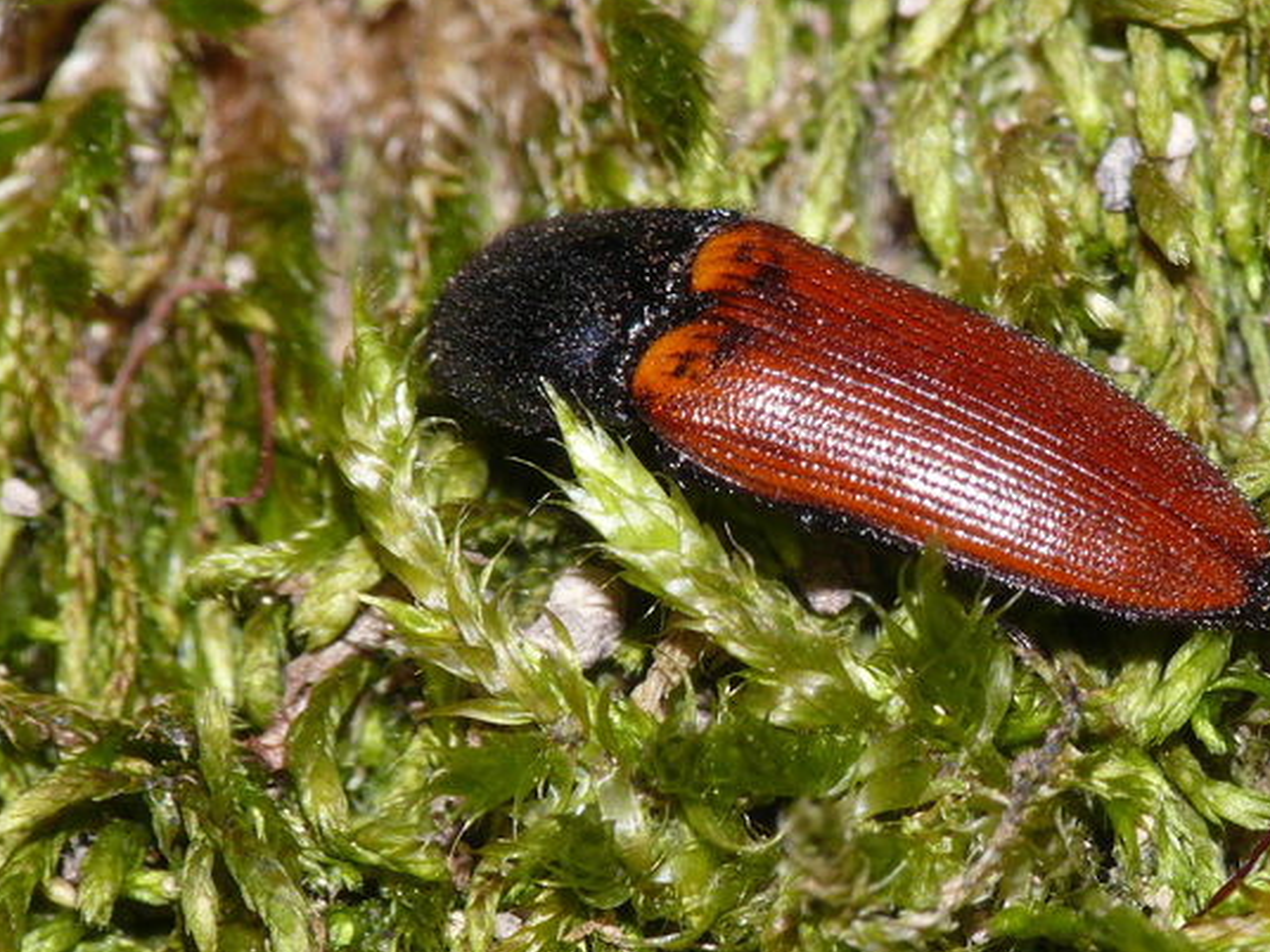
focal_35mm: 571
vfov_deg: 2.6
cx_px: 913
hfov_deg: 3.5
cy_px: 516
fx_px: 20949
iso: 200
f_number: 11
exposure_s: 1/250
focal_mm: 75.9
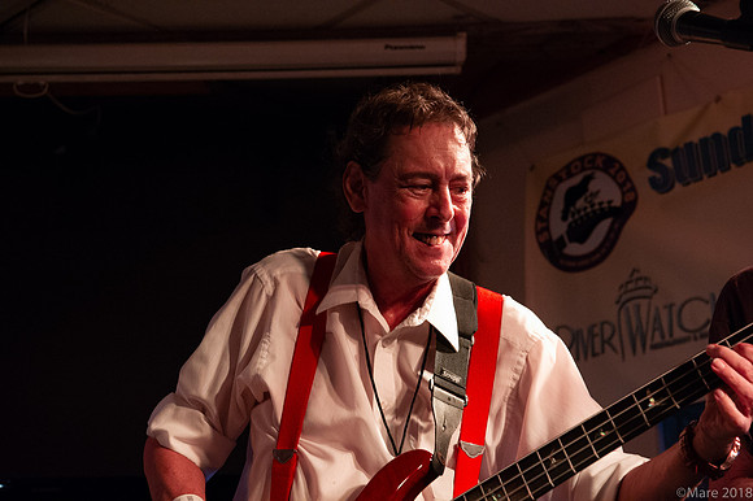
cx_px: 376
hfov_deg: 28.9
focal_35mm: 70
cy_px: 250
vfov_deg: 19.4
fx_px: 1463
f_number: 6.3
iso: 6400
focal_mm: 70
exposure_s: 1/100
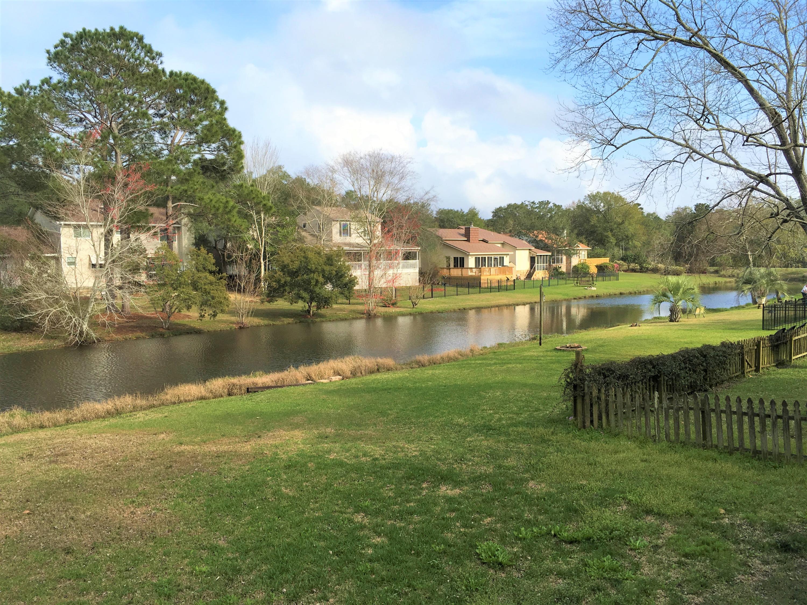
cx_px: 404
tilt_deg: -4.3
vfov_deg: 48.2
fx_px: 676
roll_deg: +0.1
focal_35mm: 29
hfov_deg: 61.7
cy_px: 302
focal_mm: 4.15
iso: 25
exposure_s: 1/1748
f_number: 2.2
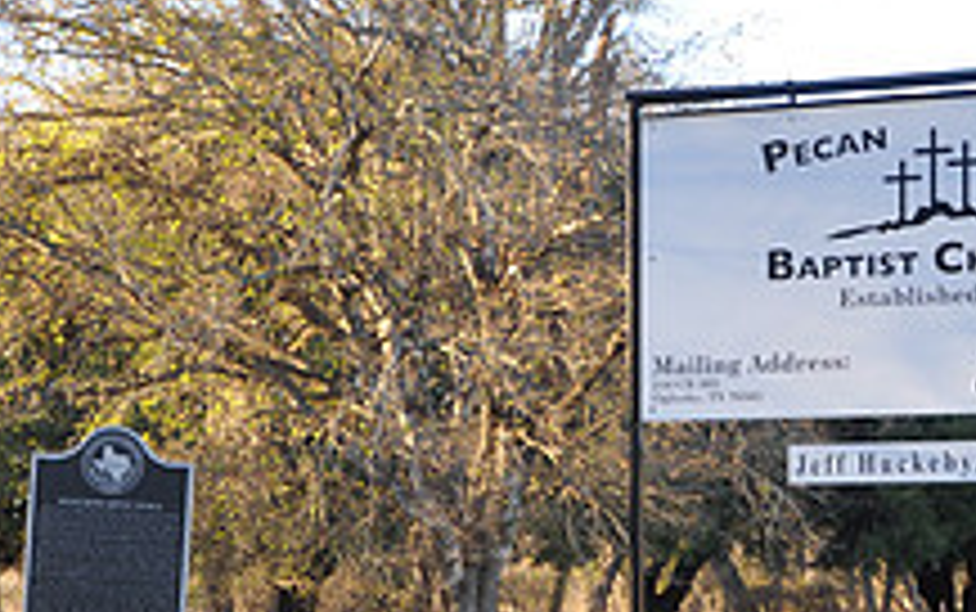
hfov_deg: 18.2
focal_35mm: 114
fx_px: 3035
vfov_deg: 11.5
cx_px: 612
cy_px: 515
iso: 200
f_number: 6.3
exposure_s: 1/40
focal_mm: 28
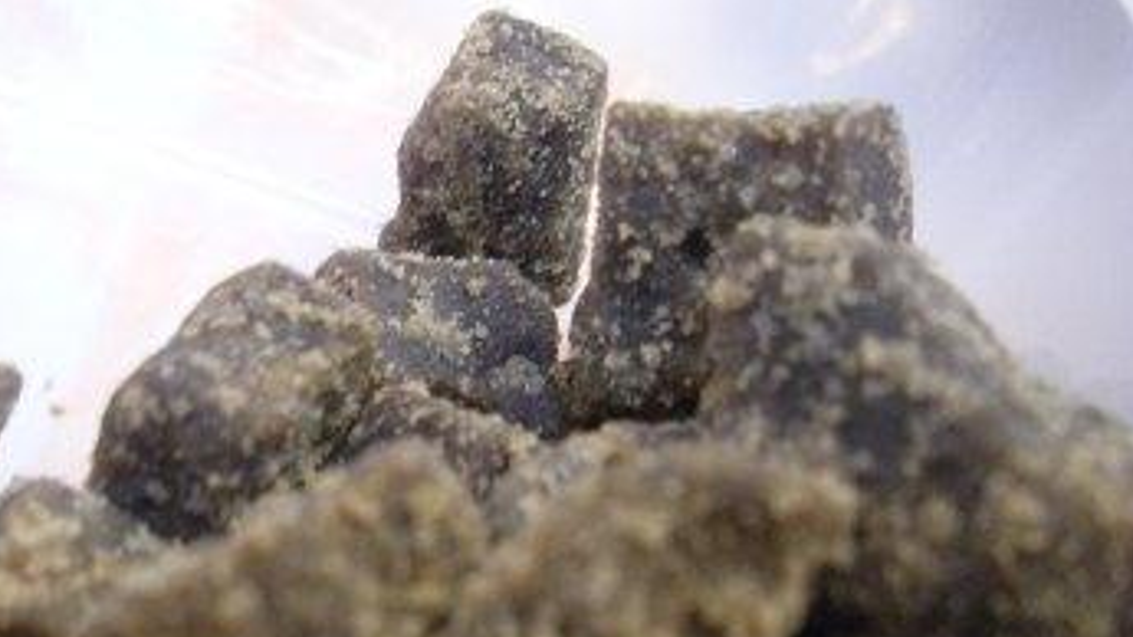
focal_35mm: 51
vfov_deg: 23.0
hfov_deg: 40.2
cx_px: 407
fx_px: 1532
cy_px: 542
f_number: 3.5
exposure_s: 1/8
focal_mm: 6.3
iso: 440
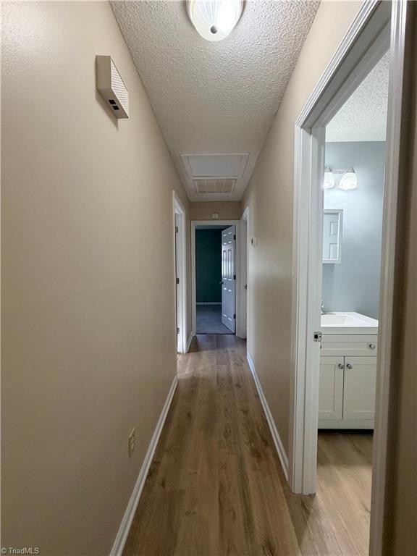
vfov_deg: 102.1
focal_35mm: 14
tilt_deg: -3.4
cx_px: 208
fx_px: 225
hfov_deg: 85.7
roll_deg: +0.4
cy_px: 278
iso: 250
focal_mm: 2.22
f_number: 2.2
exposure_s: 1/120
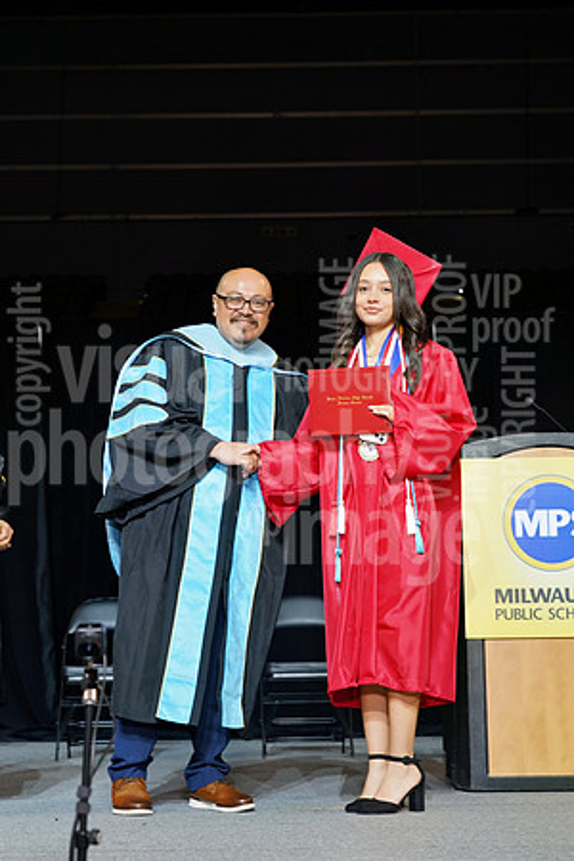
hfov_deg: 22.3
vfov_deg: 32.9
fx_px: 1459
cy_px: 430
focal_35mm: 61
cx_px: 287
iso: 500
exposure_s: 1/80
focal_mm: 61
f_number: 5.6
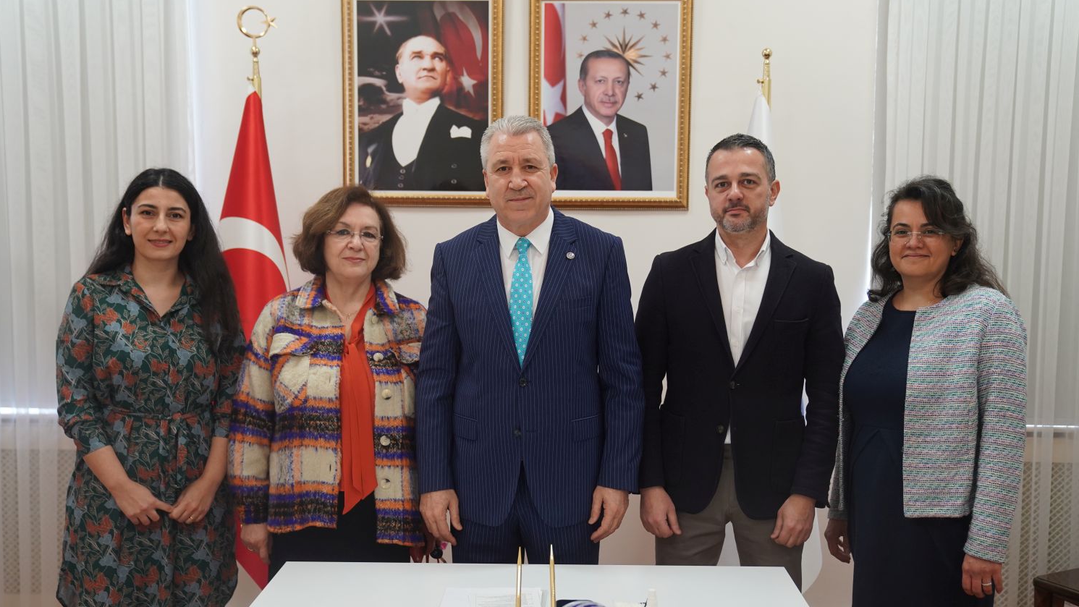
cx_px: 539
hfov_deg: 51.6
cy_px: 332
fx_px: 1116
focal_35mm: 39
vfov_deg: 30.4
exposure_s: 1/125
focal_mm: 37
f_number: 3.2
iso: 1250
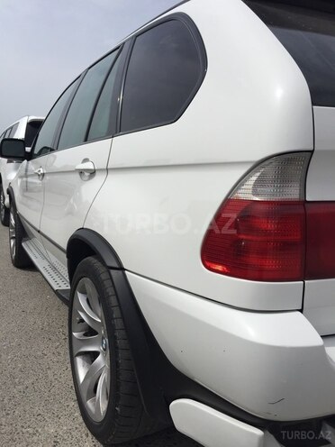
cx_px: 168
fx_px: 374
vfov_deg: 61.7
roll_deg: -0.5
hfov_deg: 48.2
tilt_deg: -7.0
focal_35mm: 29
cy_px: 224
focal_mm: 4.15
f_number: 2.2
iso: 32
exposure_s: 1/3597
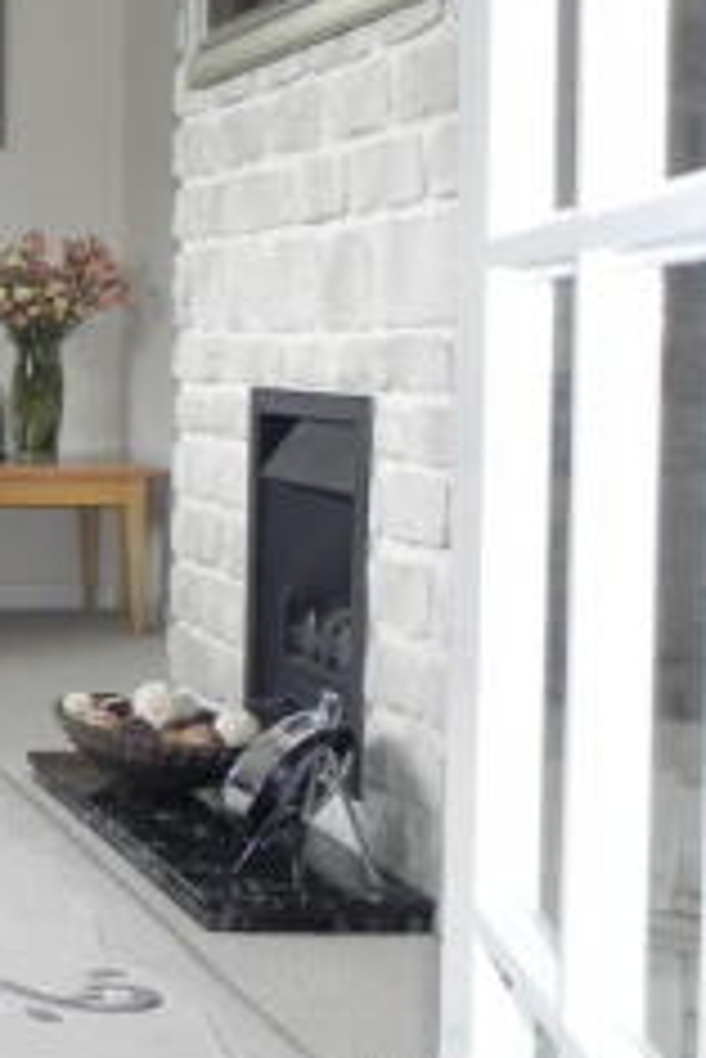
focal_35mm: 67
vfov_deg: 30.0
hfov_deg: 17.5
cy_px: 452
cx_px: -461
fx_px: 1968
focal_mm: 4.6
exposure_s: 1/53.3
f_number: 2.8
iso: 160
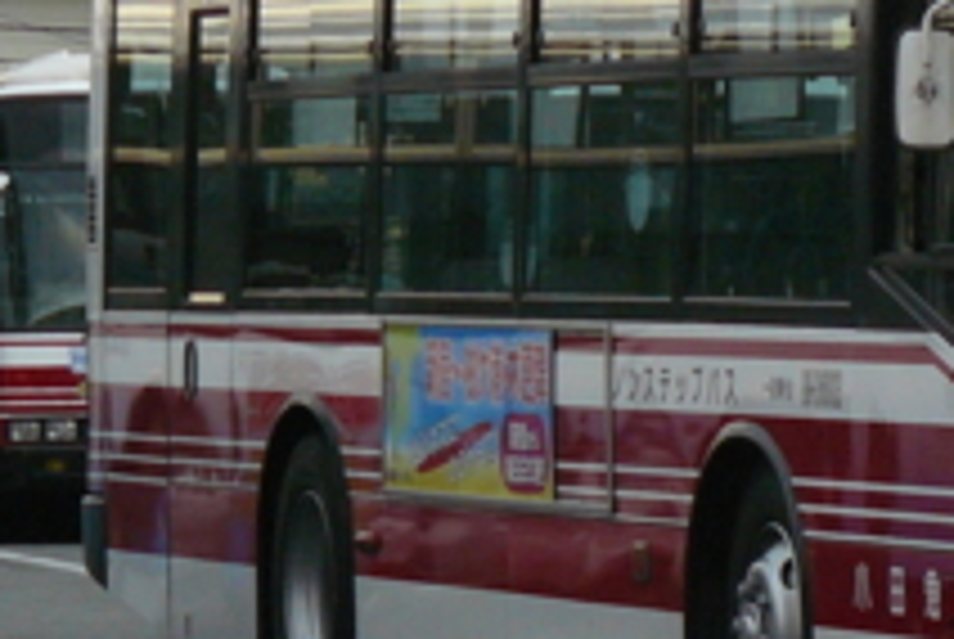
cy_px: 158
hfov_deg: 4.7
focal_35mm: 437
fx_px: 11596
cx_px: 1004
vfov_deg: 3.2
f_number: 3.2
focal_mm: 20.7
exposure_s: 1/320
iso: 200
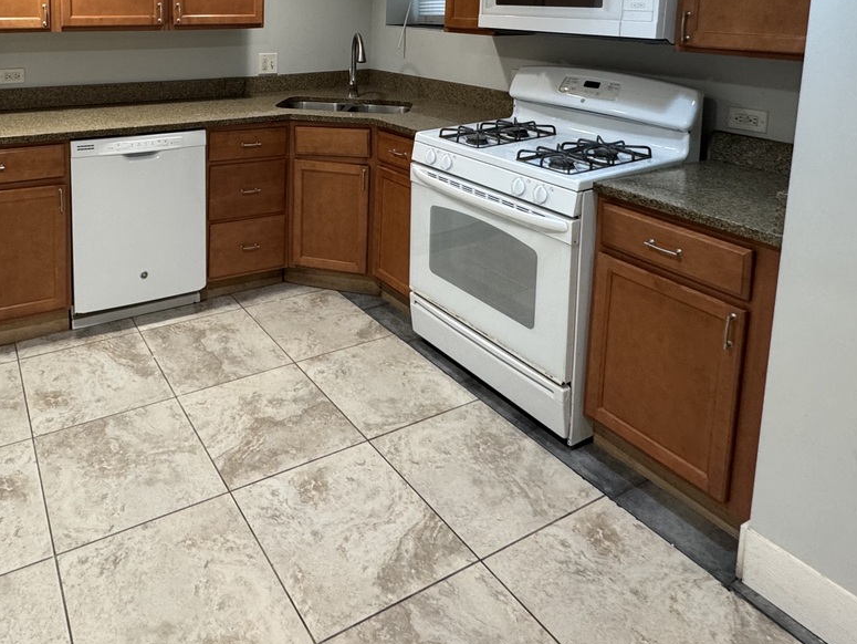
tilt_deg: -7.0
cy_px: 69
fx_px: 644
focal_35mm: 26
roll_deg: -0.8
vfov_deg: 47.8
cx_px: 262
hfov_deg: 64.9
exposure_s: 1/60
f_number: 2.2
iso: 200
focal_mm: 2.22
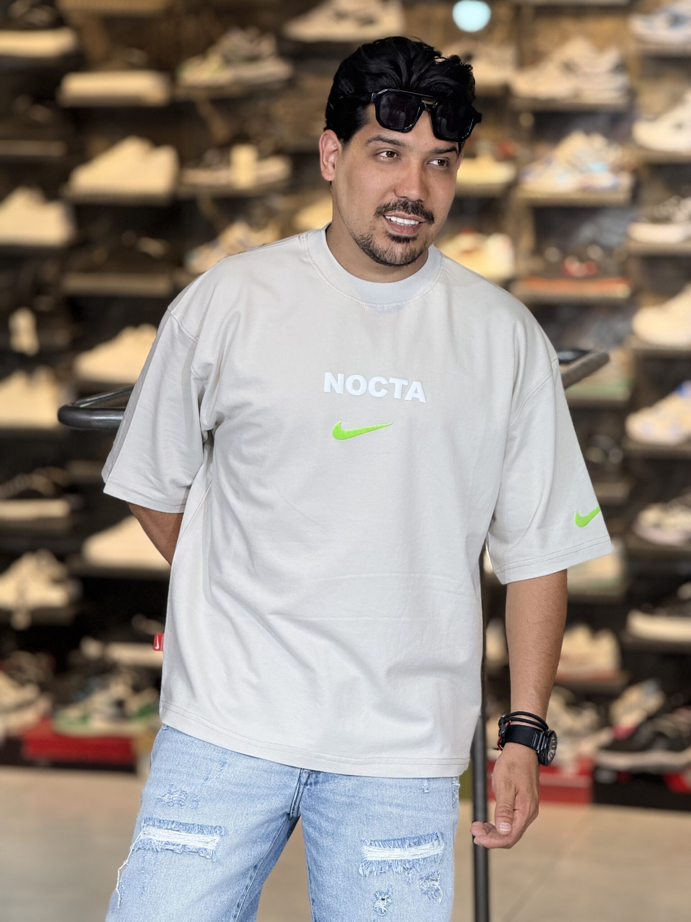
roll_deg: -0.5
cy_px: 461
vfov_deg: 16.4
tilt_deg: -5.7
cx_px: 346
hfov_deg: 12.3
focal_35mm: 120
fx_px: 3194
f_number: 2.8
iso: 125
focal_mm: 15.66
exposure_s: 1/100
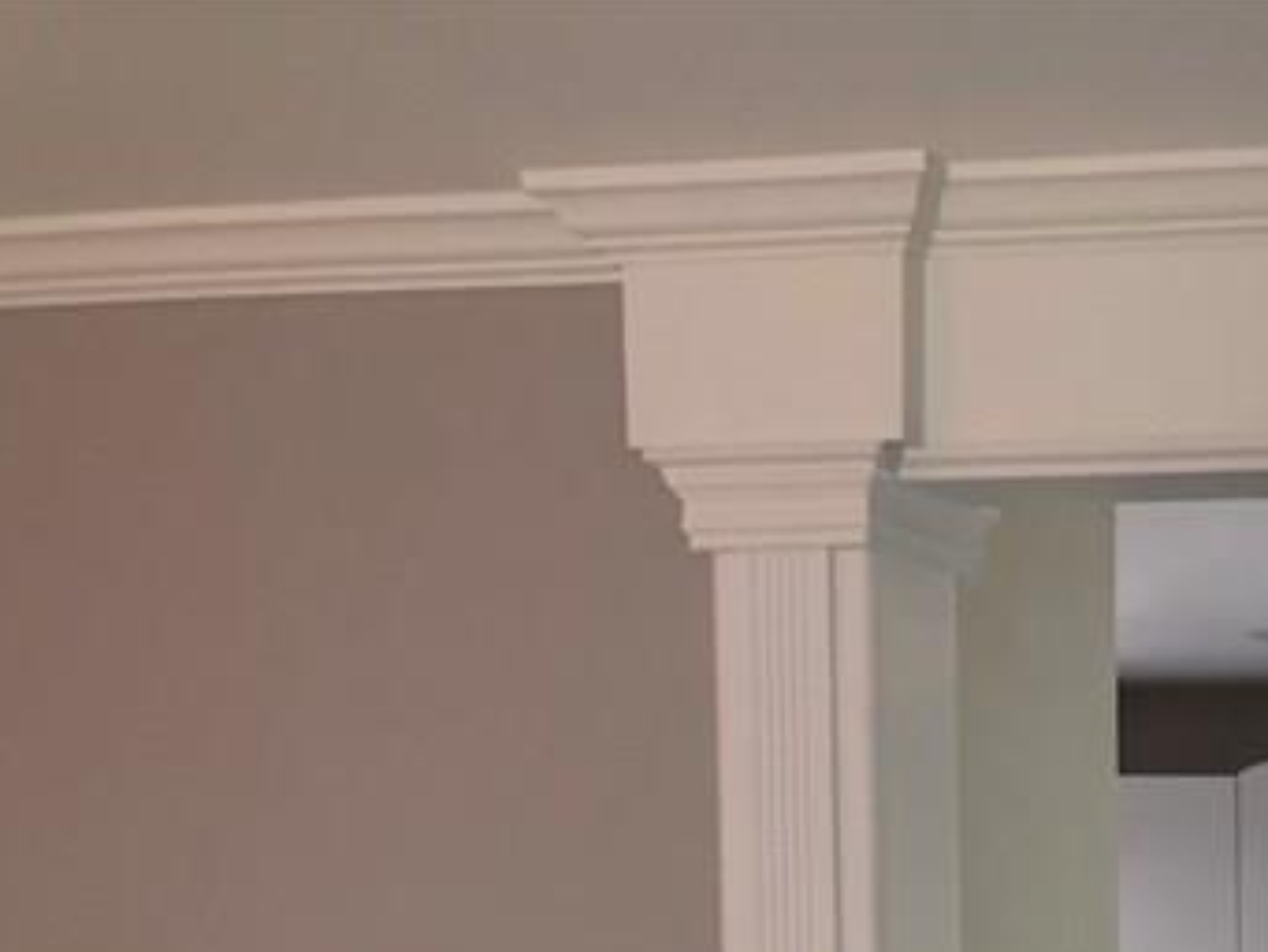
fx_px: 3078
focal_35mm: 84
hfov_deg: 20.5
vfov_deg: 16.1
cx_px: 1803
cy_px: 1421
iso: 64
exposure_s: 1/120
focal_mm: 3.99
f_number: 1.8
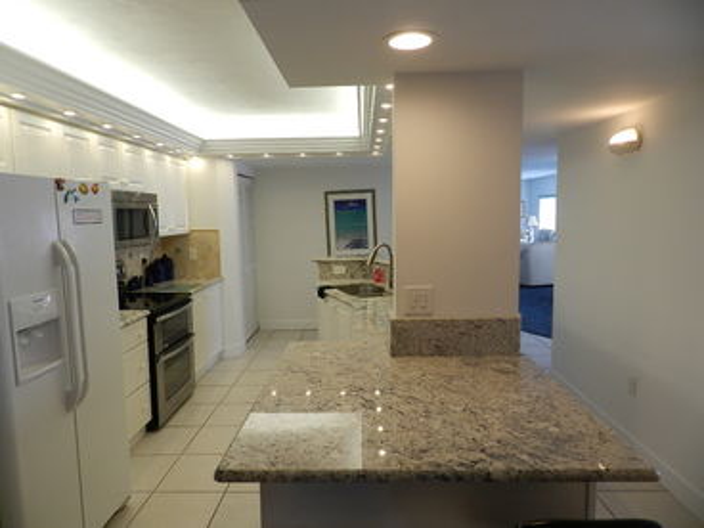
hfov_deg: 73.9
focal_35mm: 23
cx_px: 352
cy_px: 264
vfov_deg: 58.9
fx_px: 468
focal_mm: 4
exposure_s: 1/50
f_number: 3.4
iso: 160
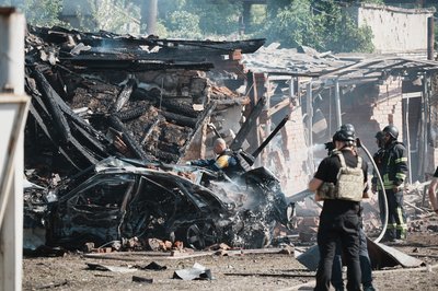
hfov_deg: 9.2
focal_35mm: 225
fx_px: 2735
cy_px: 146
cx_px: 219
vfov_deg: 6.1
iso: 100
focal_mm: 225
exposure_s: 1/400
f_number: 5.6
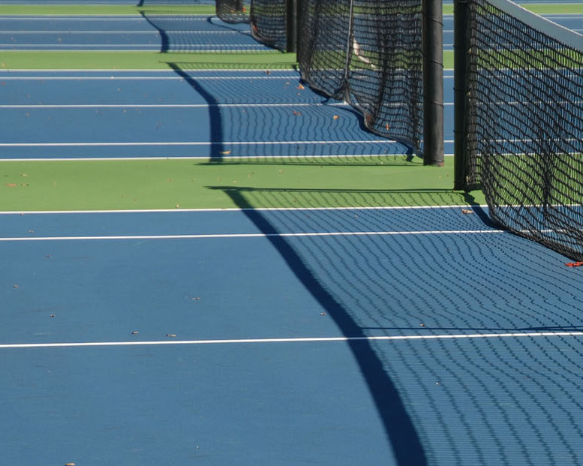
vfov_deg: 7.6
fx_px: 3484
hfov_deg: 9.5
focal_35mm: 202
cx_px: 655
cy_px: 359
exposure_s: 1/180
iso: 100
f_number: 7.1
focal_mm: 58
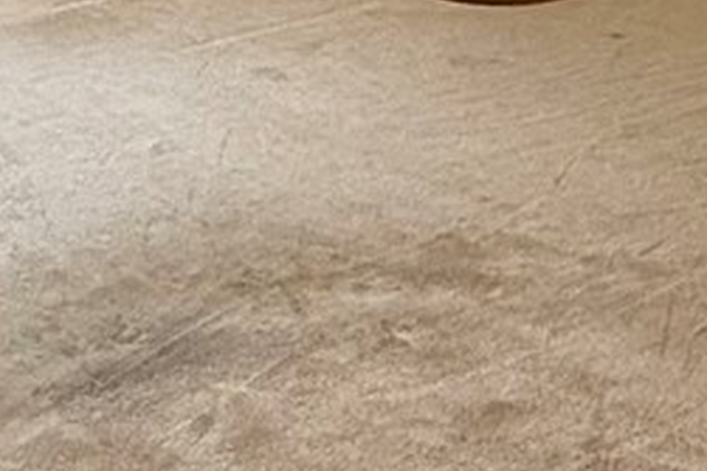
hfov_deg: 21.1
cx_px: -28
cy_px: -344
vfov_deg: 13.4
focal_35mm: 93
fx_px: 1825
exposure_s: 1/229
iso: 50
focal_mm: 2.22
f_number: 2.2
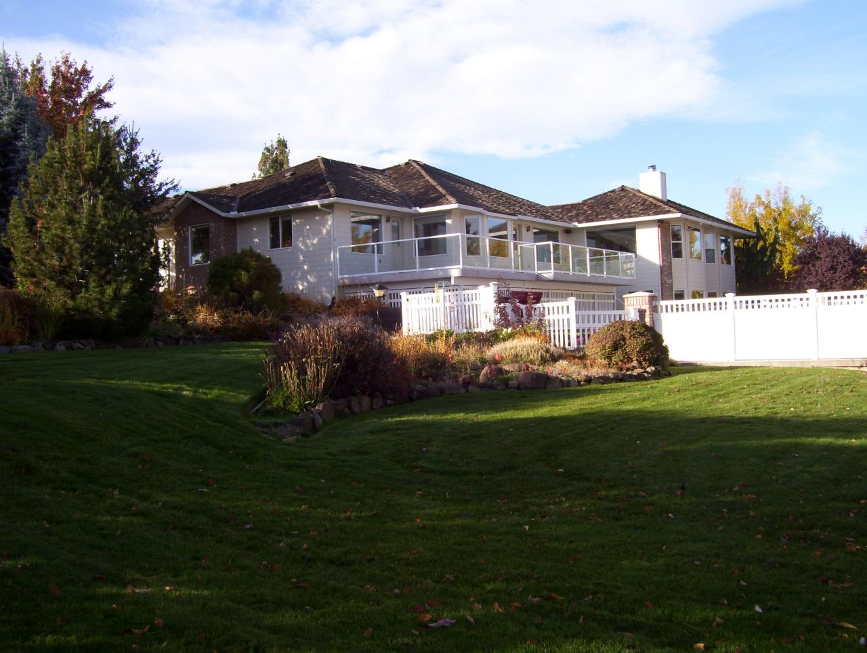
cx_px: 434
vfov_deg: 39.7
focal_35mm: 36
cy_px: 326
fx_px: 903
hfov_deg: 51.3
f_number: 4.8
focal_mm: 6
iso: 80
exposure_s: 1/250
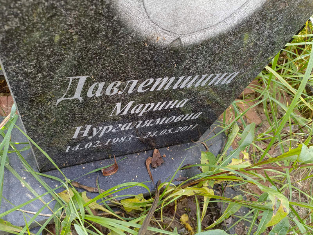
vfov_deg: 54.9
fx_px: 226
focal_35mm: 25
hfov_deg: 69.4
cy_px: 118
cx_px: 156
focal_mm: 4.76
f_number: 1.69
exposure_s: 1/60
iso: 238
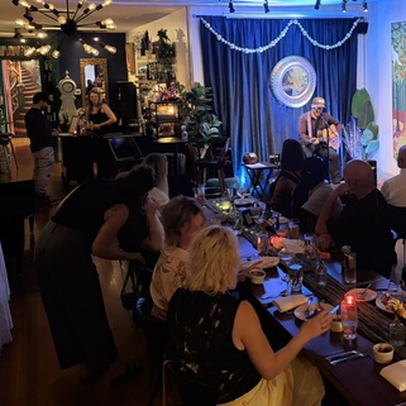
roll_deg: +1.8
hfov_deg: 38.1
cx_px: 307
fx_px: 571
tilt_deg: -6.4
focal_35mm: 43
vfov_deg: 38.6
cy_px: 129
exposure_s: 1/30
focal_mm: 5.96
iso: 800
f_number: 1.6
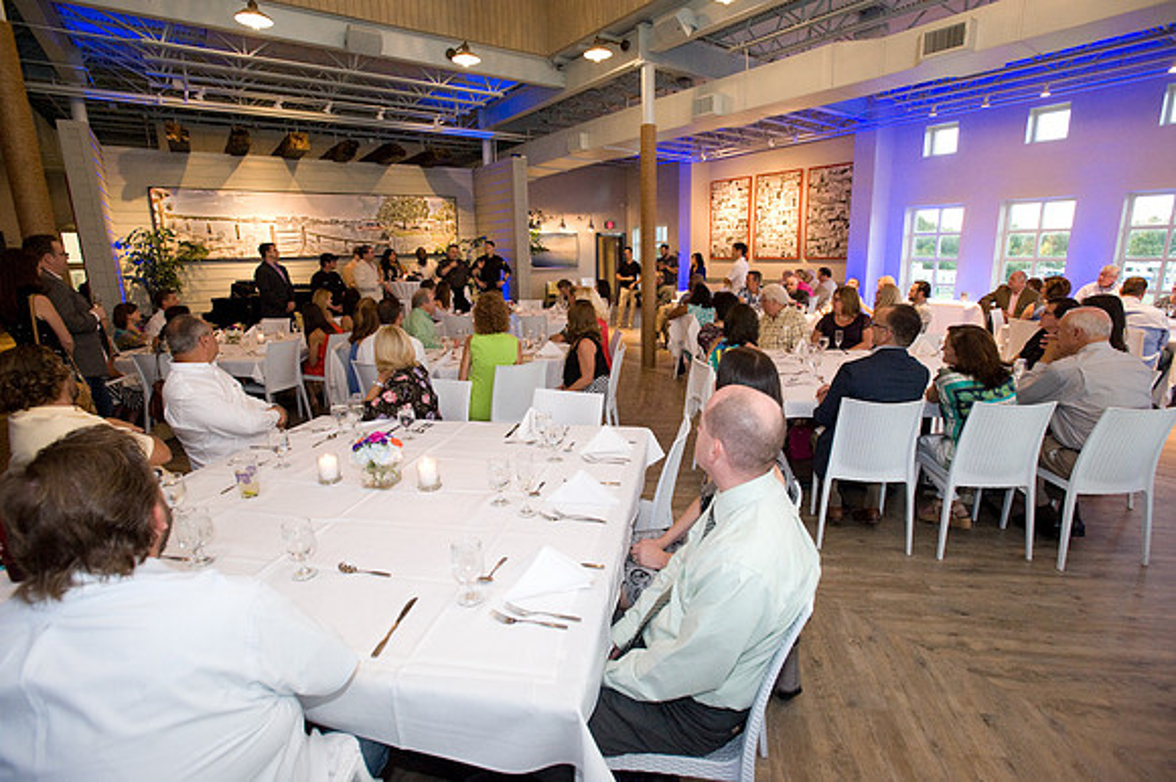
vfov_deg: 70.4
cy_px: 391
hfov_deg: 93.3
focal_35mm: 17
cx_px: 588
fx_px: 555
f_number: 5.6
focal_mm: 17
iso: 3200
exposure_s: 1/80
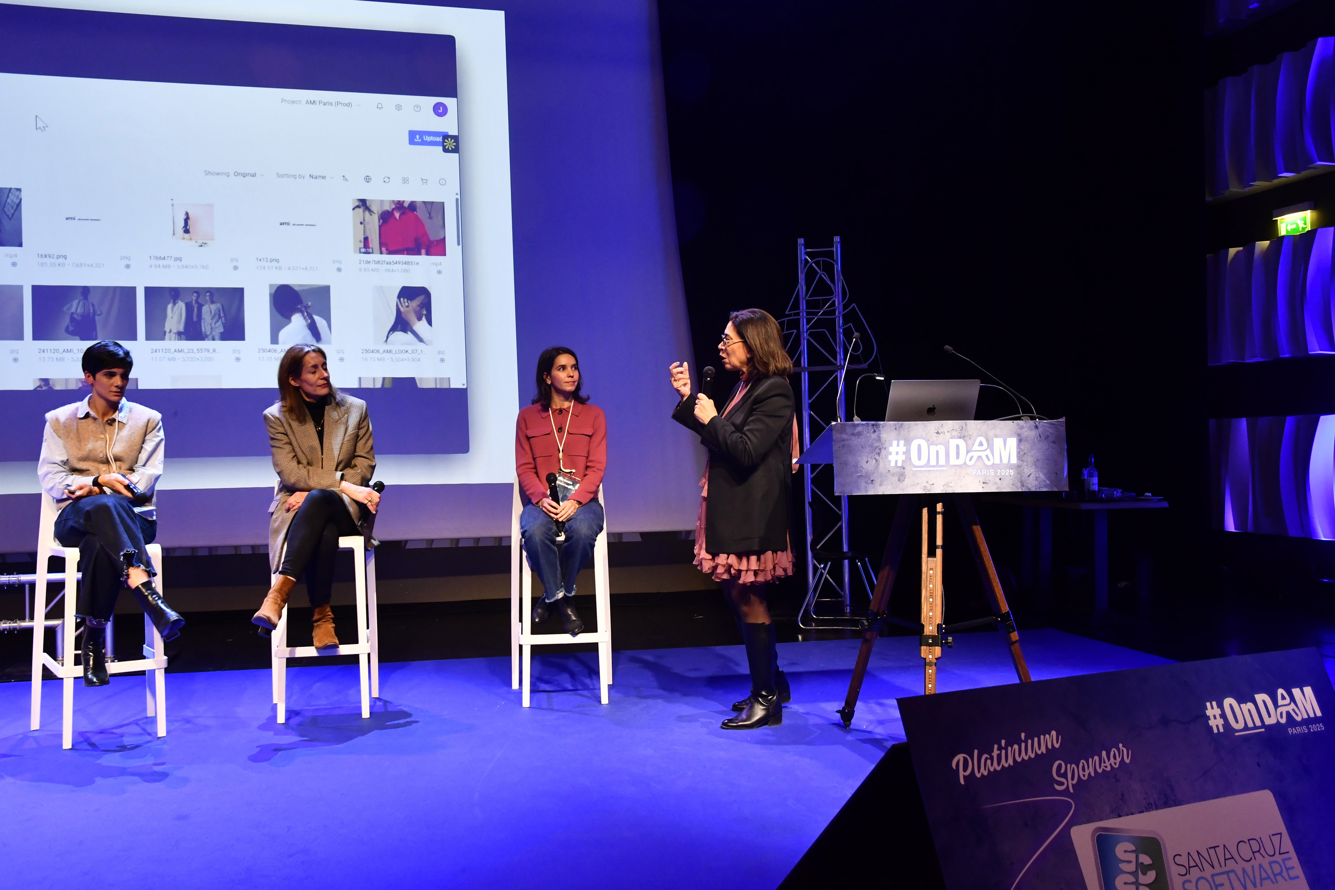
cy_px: 445
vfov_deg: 40.0
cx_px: 668
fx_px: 1224
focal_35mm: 33
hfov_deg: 57.2
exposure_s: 1/80
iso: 1600
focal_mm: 22
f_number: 5.6
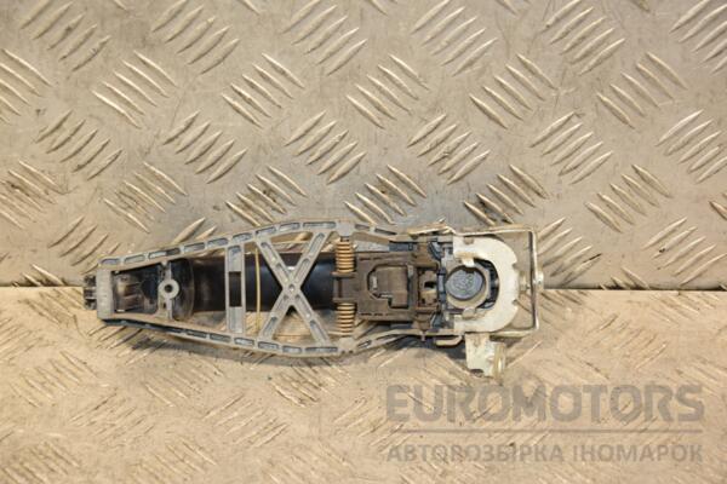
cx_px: 364
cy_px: 242
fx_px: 1878
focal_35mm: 93
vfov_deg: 14.7
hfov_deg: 21.9
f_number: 5.3
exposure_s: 1/125
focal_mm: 62
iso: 800
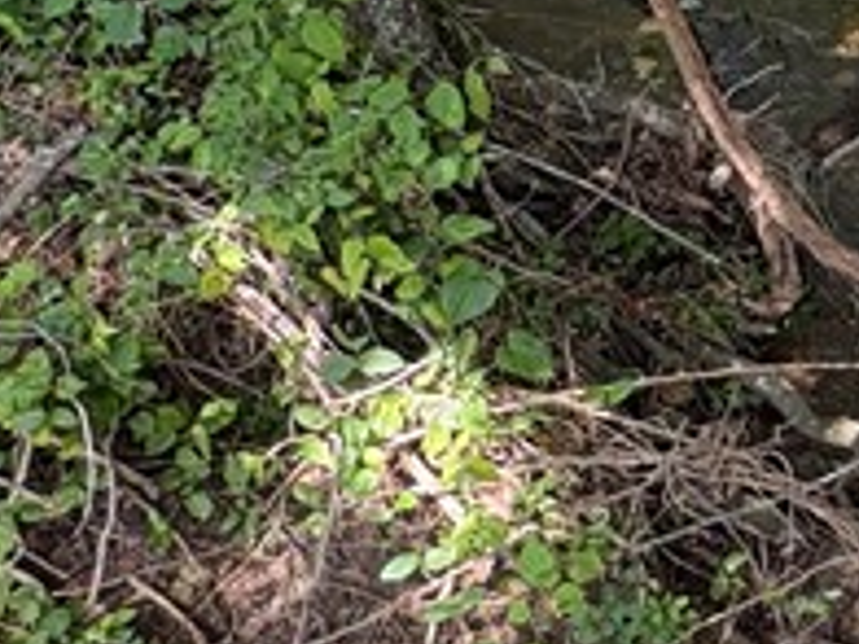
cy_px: 0
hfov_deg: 22.4
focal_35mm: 73
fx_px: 1812
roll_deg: +3.4
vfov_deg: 19.6
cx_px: 1253
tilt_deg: -24.2
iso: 80
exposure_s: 1/121
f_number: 2.2
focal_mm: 2.22
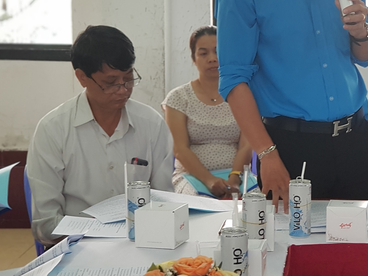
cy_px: 64
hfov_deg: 17.9
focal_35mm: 108
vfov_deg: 13.6
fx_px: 1148
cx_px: 349
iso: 64
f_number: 2.4
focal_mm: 6
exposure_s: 1/33
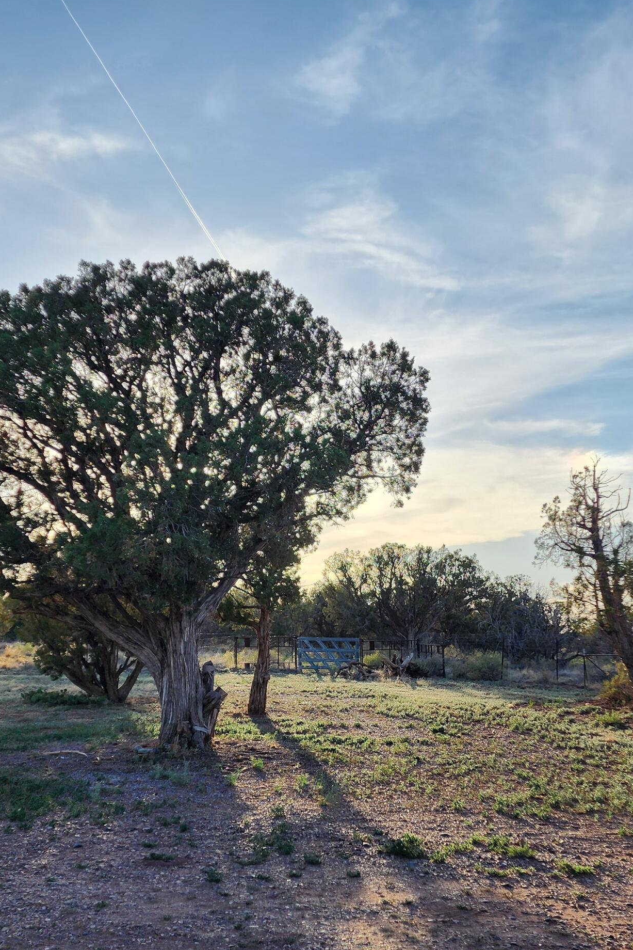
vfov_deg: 49.3
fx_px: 1028
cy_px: 557
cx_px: 360
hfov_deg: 34.2
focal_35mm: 39
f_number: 1.8
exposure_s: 1/779
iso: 12
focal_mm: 6.4
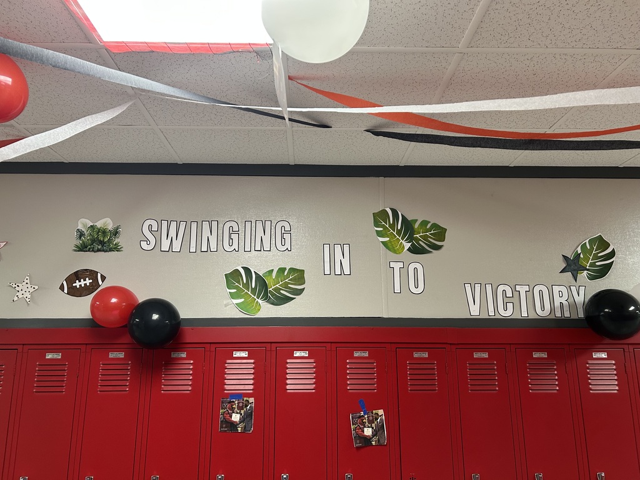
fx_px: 481
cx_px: 320
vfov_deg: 53.1
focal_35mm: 26
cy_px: 240
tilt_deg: +13.7
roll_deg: -0.1
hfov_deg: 67.3
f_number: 1.5
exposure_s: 1/60
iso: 125
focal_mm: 5.7
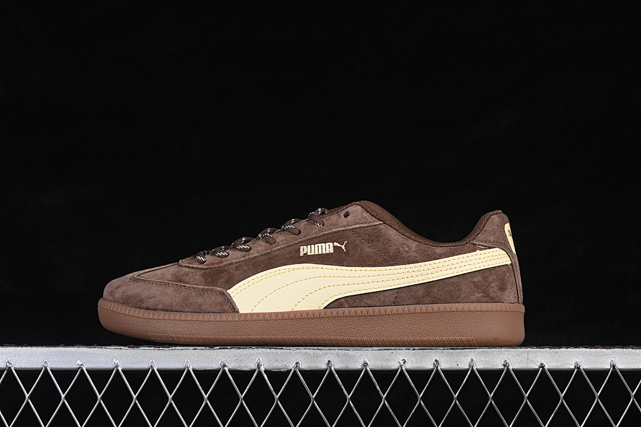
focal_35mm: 75
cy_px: 214
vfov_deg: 18.2
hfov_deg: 27.0
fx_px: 1335
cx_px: 320
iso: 160
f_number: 7.1
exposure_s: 1/60
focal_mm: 50
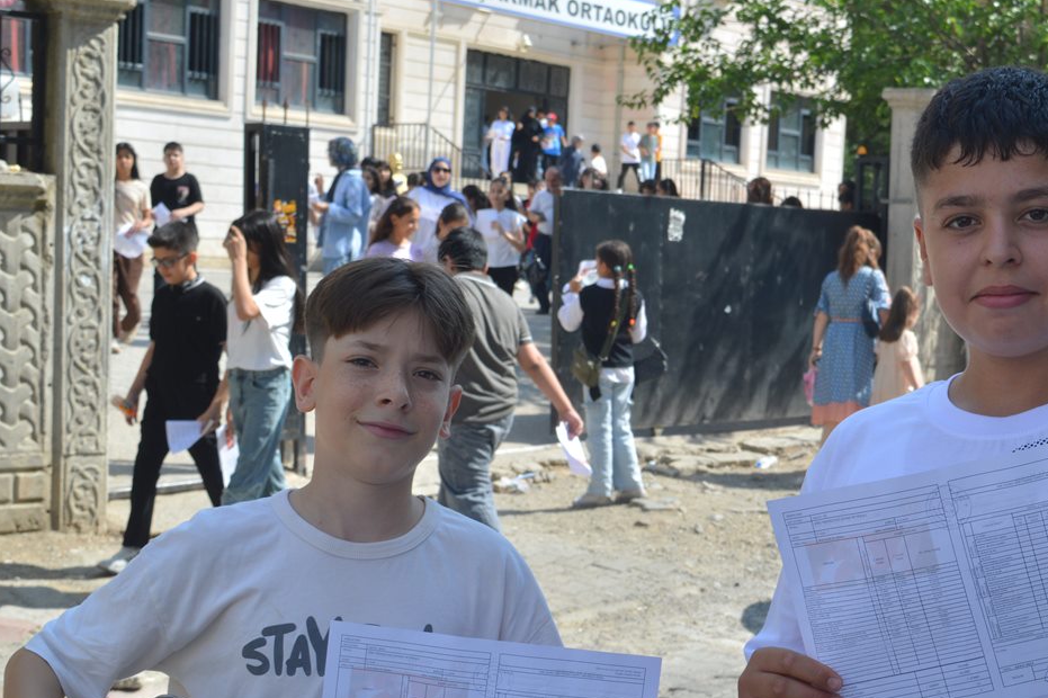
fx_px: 1921
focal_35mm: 66
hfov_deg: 30.2
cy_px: 468
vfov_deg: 20.5
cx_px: 726
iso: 100
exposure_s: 1/250
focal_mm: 30
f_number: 8
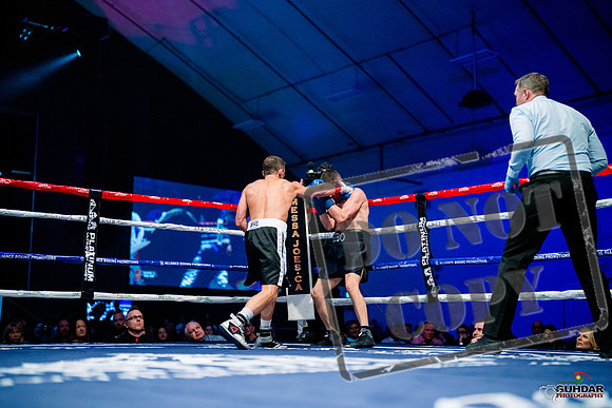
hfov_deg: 39.6
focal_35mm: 50
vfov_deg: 27.0
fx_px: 850
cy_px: 204
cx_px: 306
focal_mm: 50
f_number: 1.4
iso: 6400
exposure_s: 1/1600
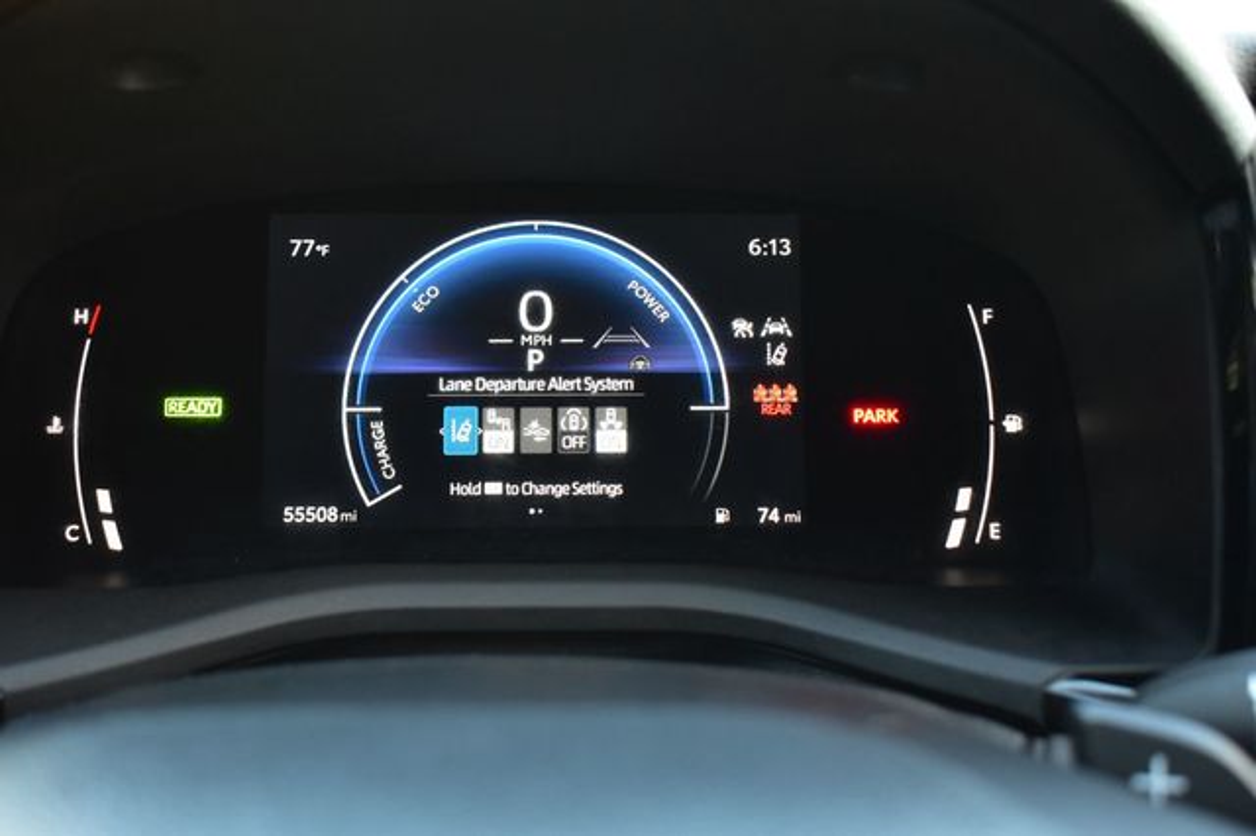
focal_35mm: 40
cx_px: 628
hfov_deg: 47.9
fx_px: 1412
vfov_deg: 33.0
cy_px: 418
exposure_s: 1/15
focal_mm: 27
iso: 1600
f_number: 5
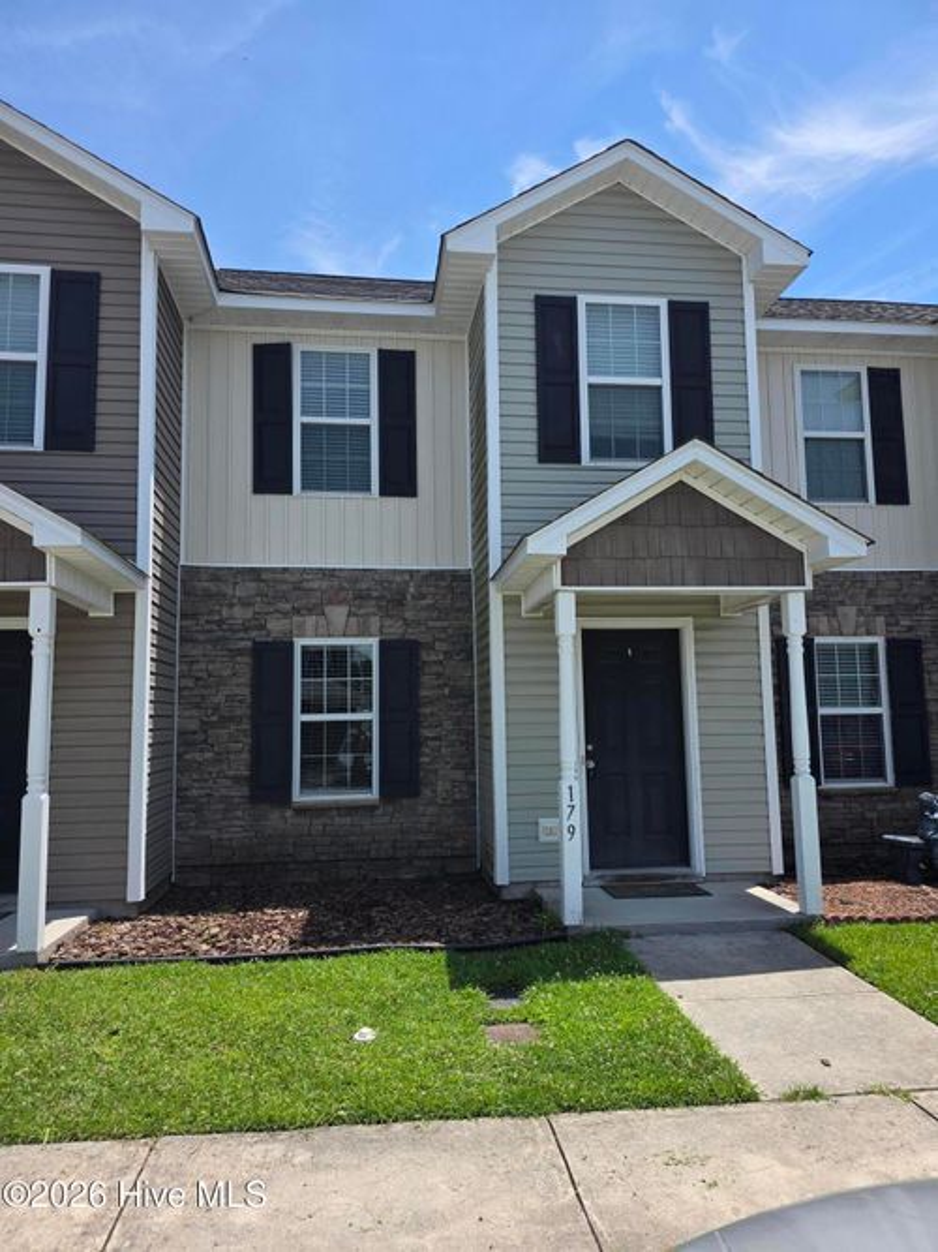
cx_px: 469
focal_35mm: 23
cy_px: 626
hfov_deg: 58.9
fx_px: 831
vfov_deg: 73.9
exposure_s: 1/4434
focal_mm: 6.3
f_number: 1.7
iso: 80
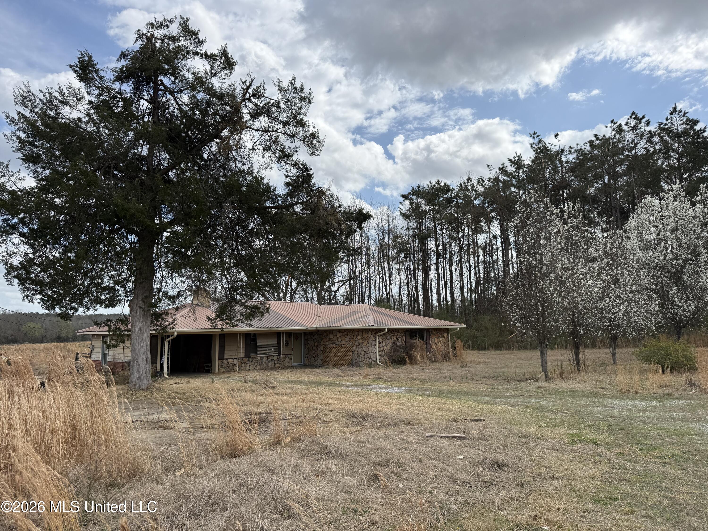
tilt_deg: +7.9
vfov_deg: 56.8
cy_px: 266
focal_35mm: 24
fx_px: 491
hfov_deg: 71.6
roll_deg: +0.2
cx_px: 354
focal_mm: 6.76
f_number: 1.78
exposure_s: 1/5714
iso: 80
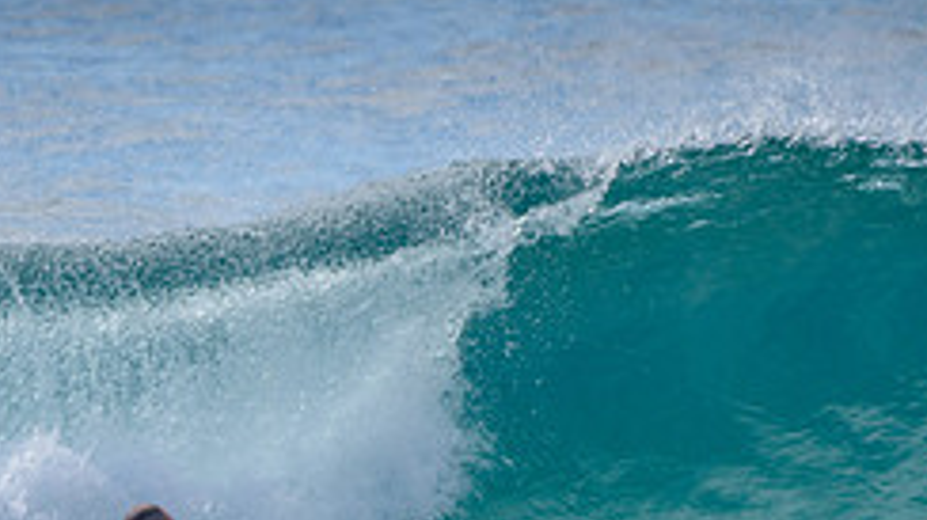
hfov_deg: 1.4
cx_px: 134
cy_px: 575
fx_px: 37567
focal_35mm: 1529
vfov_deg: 0.8
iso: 160
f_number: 5.6
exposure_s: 1/2000
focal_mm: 500
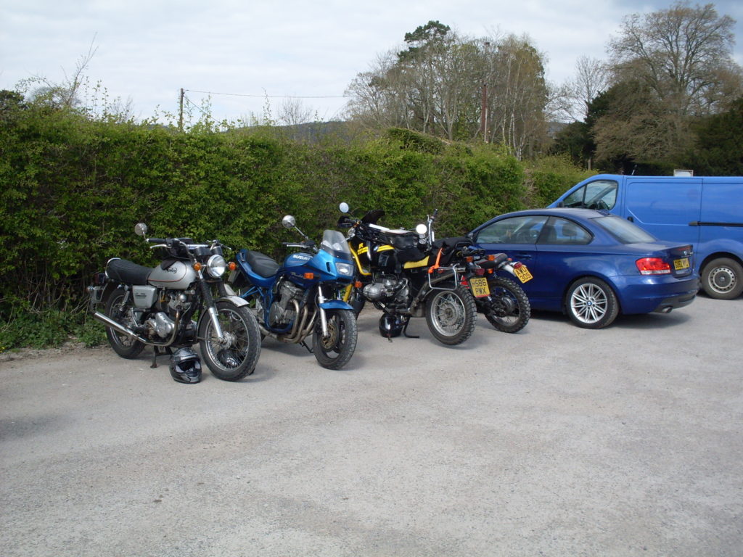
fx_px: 816
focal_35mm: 38
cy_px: 278
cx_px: 372
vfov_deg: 37.7
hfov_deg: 49.0
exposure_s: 1/180
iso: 80
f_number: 8.4
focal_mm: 6.3
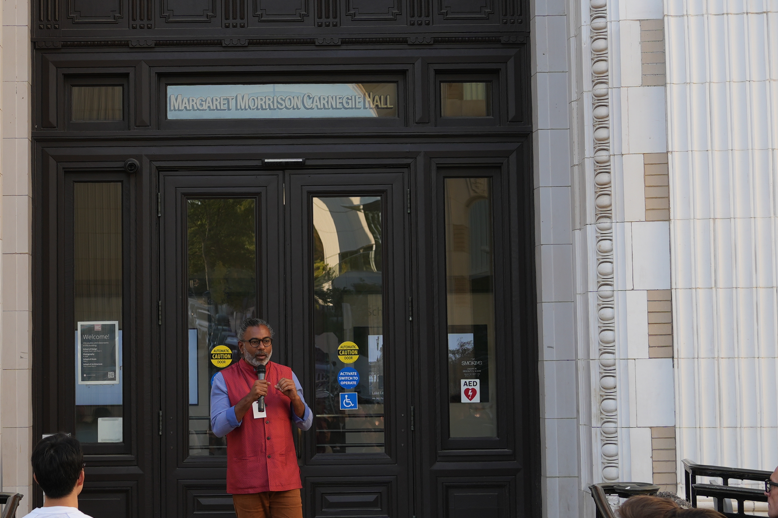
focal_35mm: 86
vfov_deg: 15.9
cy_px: 220
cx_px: 271
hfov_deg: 23.6
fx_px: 1858
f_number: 5
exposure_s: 1/100
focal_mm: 35
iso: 100
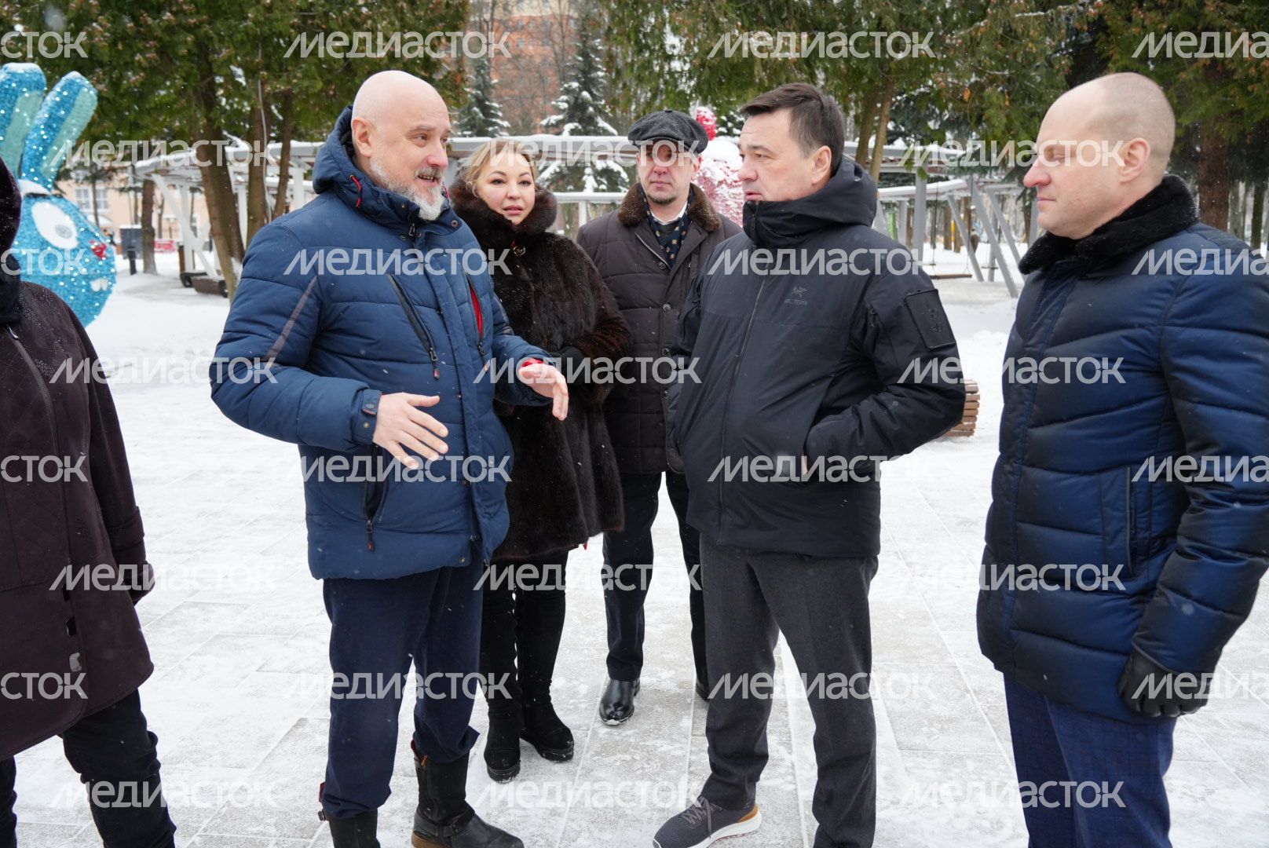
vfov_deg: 46.5
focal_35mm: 28
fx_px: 988
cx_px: 634
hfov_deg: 65.4
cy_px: 424
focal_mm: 28
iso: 2000
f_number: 4.5
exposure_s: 1/400
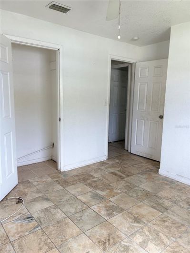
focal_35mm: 26
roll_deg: -2.2
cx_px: 95
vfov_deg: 67.3
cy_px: 126
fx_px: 190
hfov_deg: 53.1
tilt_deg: -9.3
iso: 40
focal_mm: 5.96
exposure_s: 1/121
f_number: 1.6
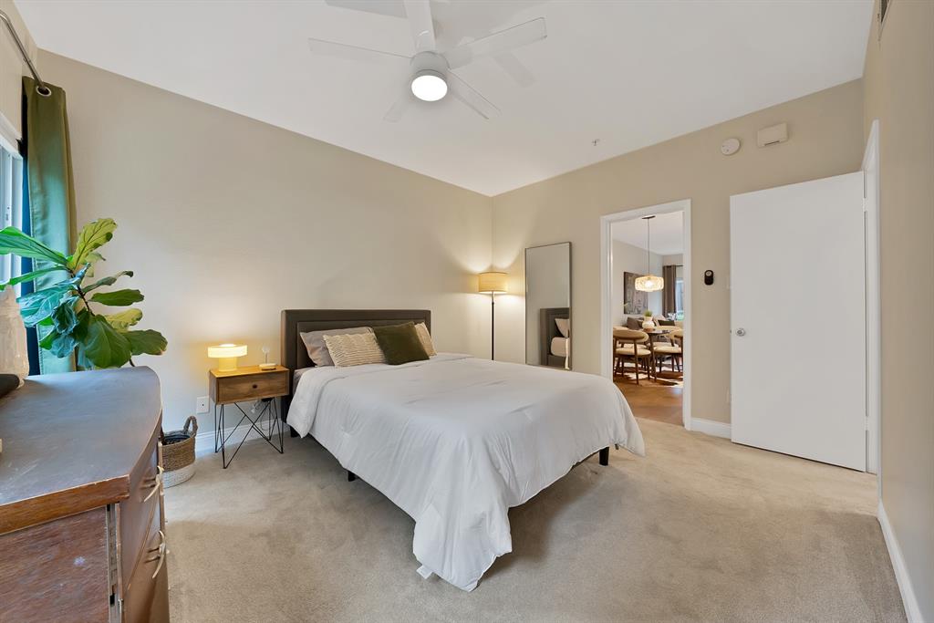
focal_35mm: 12
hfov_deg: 112.6
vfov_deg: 90.0
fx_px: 311
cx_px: 467
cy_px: 312
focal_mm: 12
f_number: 9
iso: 640
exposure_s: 1/1.25
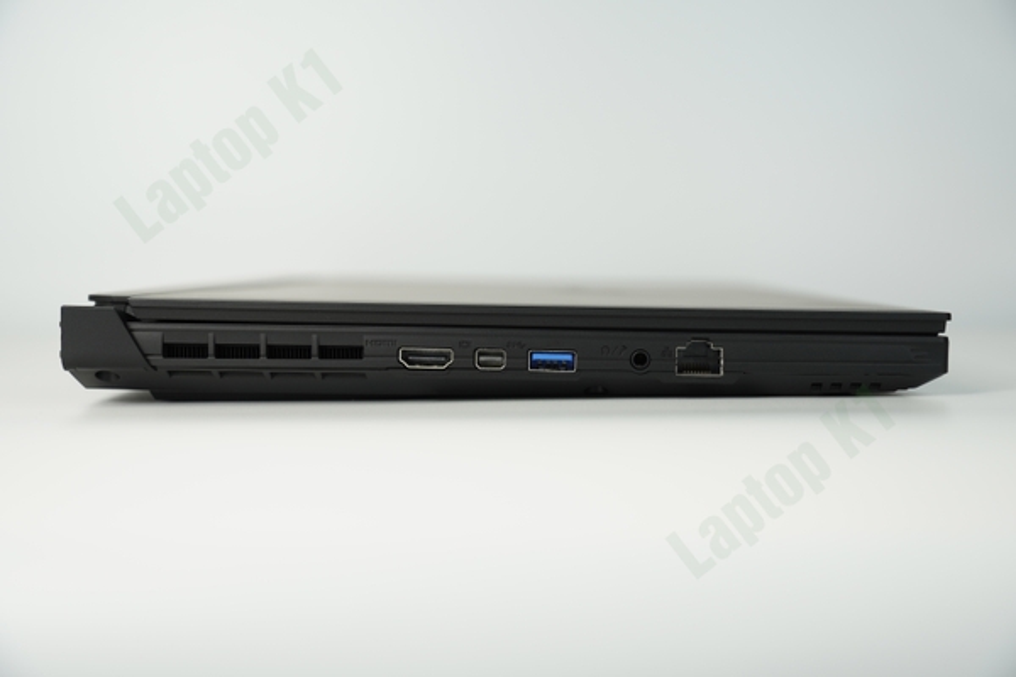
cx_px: 508
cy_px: 338
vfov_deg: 29.9
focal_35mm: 45
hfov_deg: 43.6
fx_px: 1270
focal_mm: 30
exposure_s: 1/125
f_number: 2.8
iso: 100
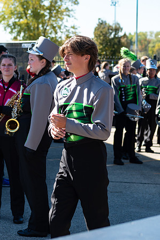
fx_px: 864
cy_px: 94
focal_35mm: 129
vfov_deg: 15.9
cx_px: 87
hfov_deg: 10.6
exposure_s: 1/1000
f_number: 4.5
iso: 320
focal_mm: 70
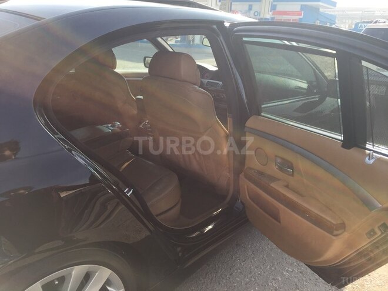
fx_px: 325
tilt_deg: -18.6
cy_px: 146
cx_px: 194
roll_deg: -4.2
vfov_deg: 48.2
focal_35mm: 29
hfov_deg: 61.7
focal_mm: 4.15
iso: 32
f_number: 2.2
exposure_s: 1/527
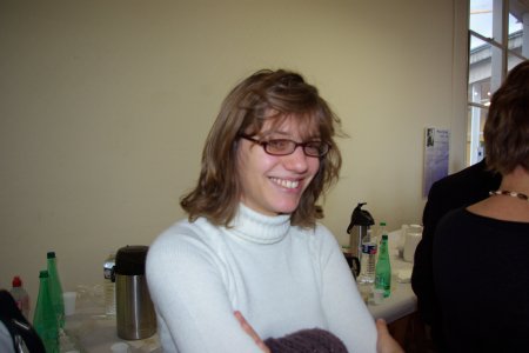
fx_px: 397
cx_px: 264
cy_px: 176
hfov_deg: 67.4
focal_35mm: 27
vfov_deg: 47.9
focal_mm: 18
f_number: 4
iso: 400
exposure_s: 1/20
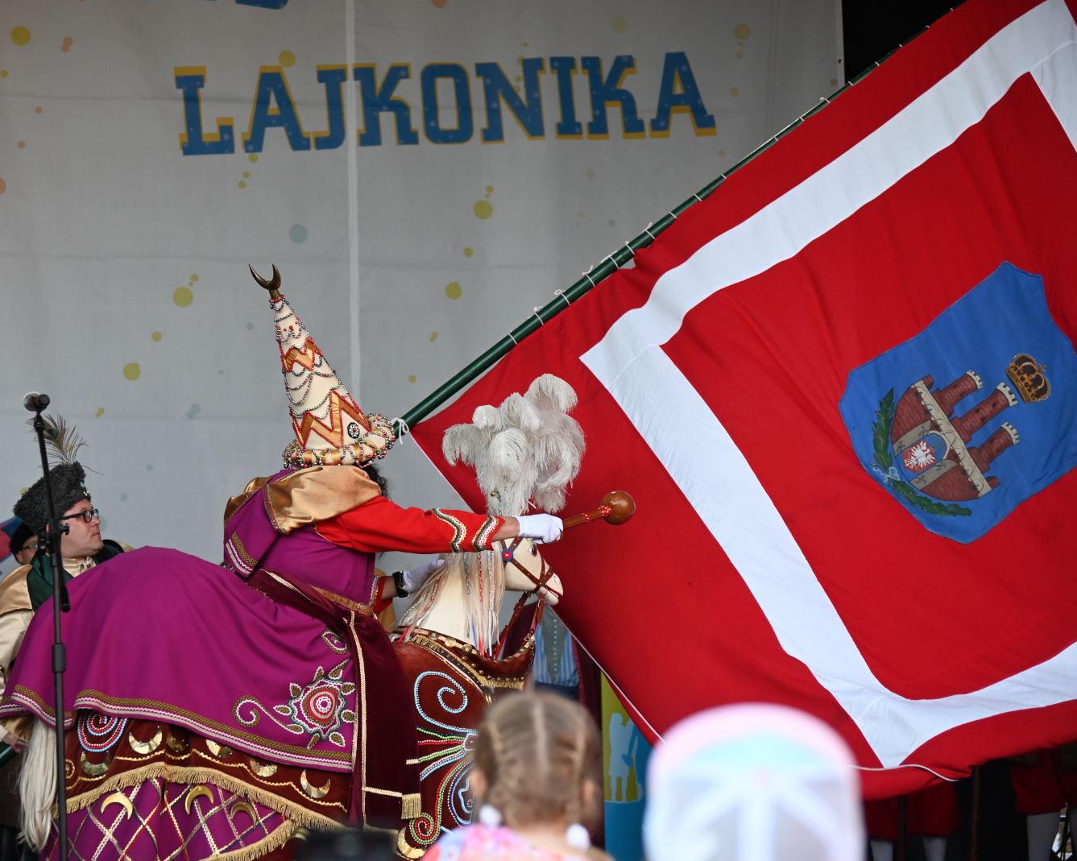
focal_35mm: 116
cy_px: 428
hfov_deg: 16.6
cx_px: 428
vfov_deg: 13.3
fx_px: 3697
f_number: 4.5
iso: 1800
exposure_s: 1/500
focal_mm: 102
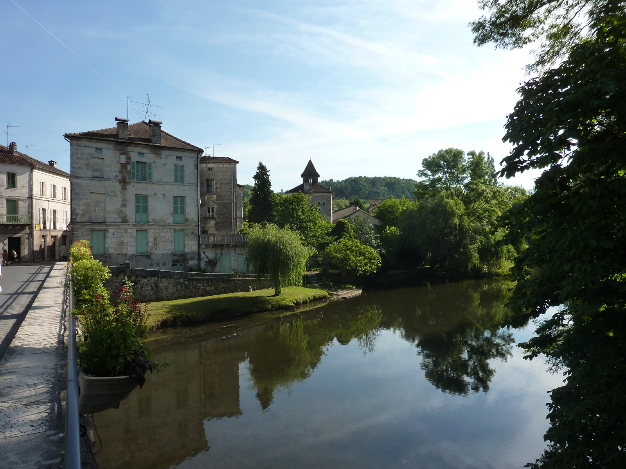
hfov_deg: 69.4
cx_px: 313
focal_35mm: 25
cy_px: 234
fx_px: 452
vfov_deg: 54.9
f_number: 4.5
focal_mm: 4.1
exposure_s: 1/500
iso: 125
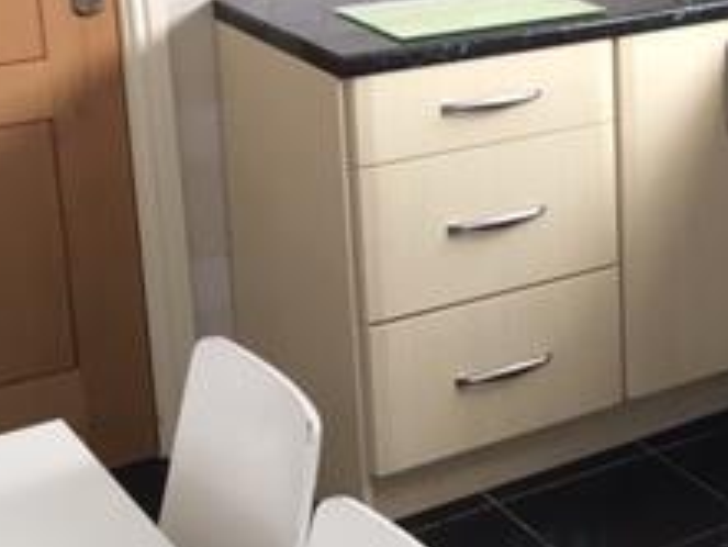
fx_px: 1768
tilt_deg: -13.4
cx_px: 896
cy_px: 46
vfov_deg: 17.3
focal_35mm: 84
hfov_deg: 21.5
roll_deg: +0.1
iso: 100
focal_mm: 4.15
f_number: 2.2
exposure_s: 1/33
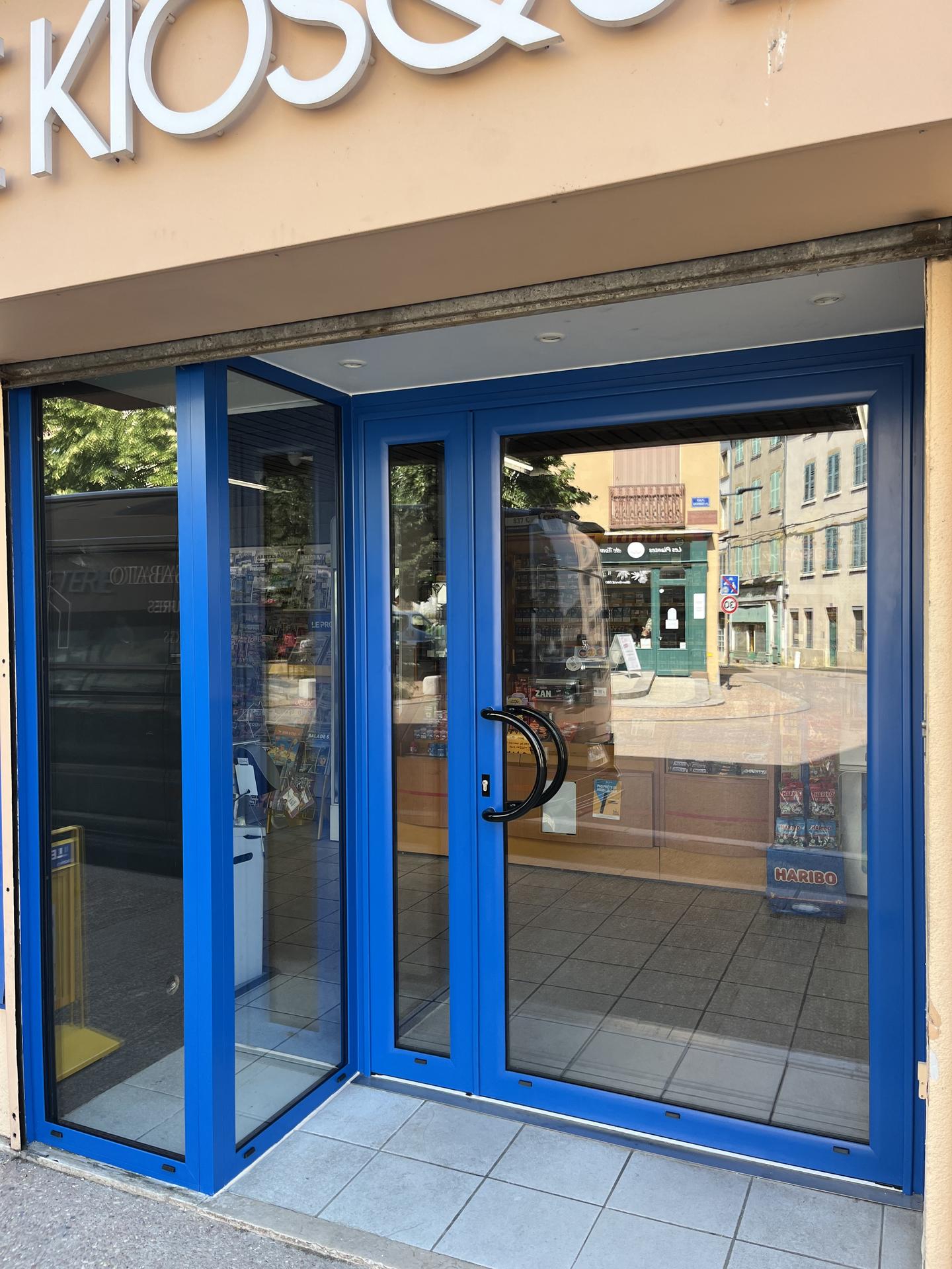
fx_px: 953
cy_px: 634
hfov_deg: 53.1
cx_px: 476
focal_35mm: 26
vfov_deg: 67.3
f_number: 1.6
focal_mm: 5.1
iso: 40
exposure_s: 1/245
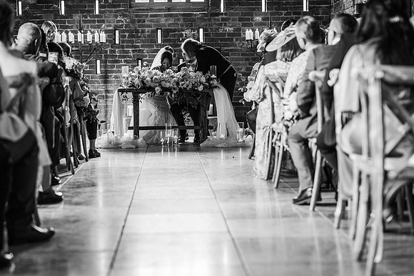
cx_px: 207
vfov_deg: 16.1
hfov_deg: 23.9
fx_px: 977
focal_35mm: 85
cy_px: 138
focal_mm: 85
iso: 450
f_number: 2.5
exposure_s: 1/200
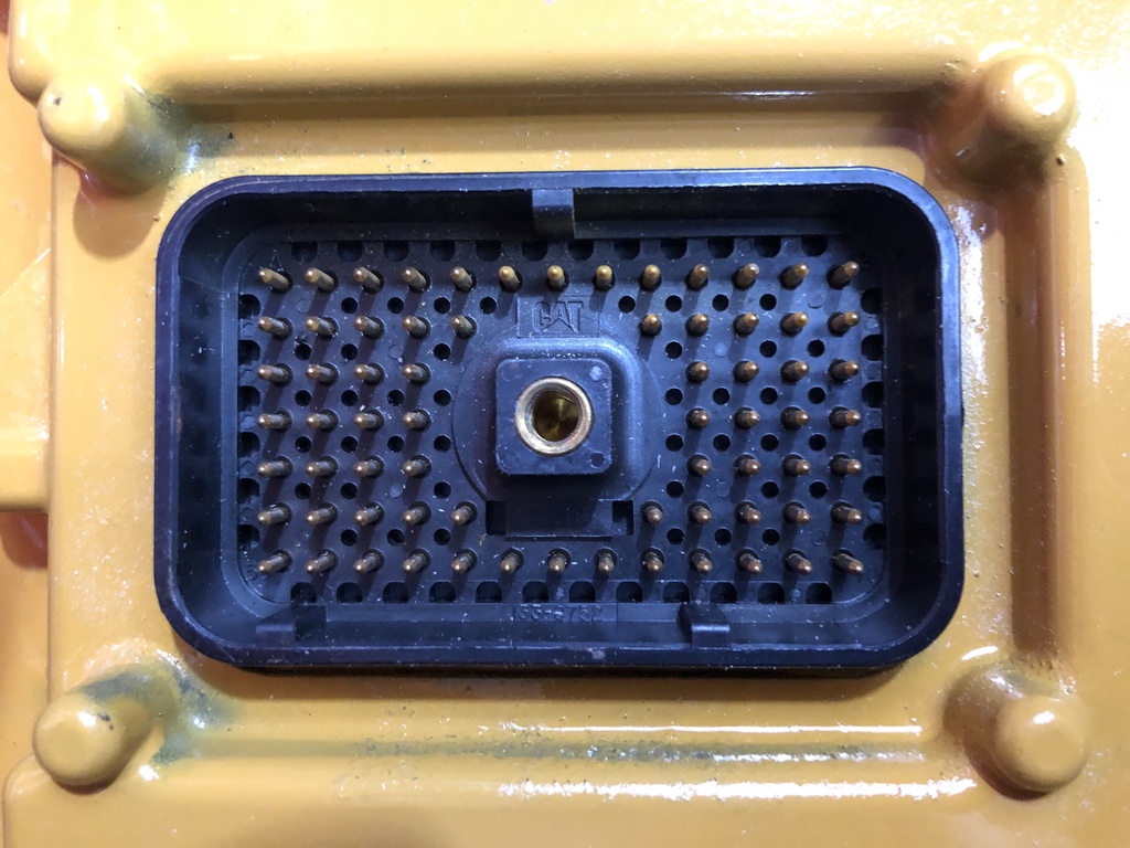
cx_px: 565
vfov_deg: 49.7
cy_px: 424
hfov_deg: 63.4
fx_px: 914
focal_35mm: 28
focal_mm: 4
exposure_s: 1/4
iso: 100
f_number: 1.8
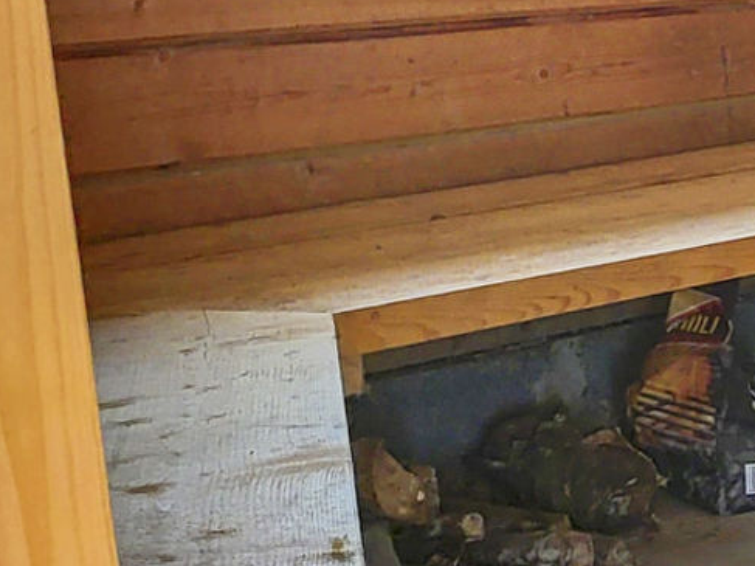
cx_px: 1485
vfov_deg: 14.6
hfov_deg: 15.7
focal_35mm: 101
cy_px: 281
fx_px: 2202
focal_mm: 5
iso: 200
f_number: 1.8
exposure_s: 1/100
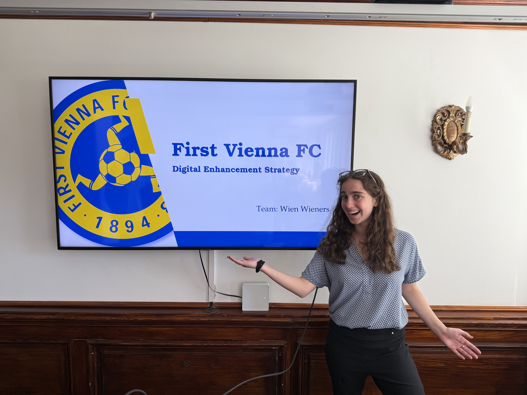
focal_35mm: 24
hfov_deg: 71.6
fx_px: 365
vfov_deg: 56.8
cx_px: 264
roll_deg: -0.5
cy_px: 198
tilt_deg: -4.5
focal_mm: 6.76
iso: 50
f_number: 1.78
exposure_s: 1/126
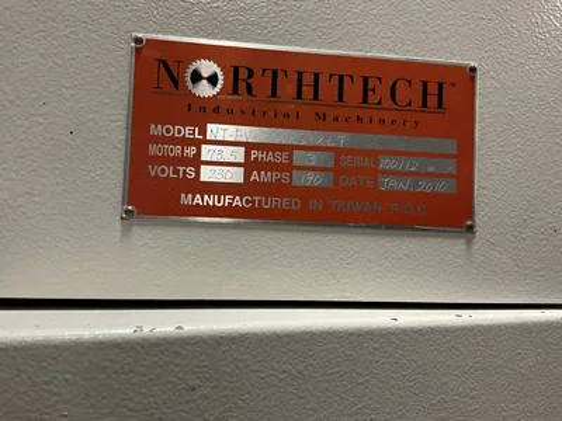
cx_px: 281
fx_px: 471
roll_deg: -1.8
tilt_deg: +2.1
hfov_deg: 61.7
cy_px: 210
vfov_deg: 48.2
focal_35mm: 29
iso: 125
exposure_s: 1/60
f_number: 1.8
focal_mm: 3
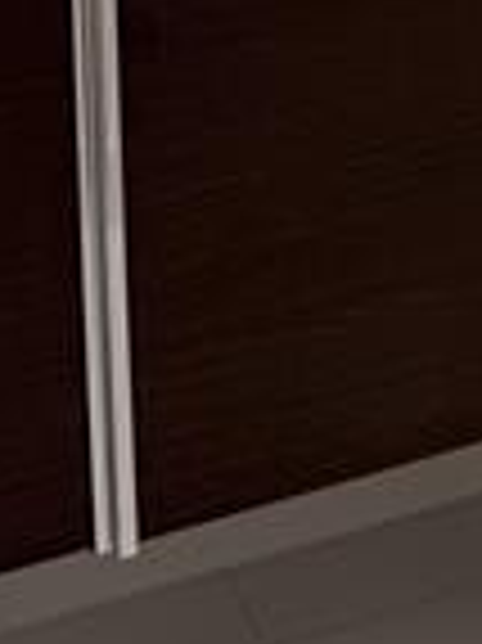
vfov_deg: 13.4
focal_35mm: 129
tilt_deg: -10.0
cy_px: -585
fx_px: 2399
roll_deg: +0.0
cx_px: 563
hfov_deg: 11.3
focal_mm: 6.76
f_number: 1.78
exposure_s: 1/319
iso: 100
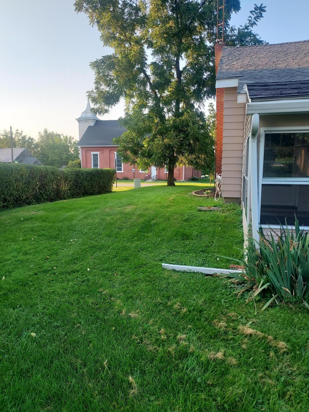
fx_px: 298
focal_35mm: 25
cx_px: 156
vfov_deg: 69.4
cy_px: 200
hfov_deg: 54.9
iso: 40
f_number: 1.8
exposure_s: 1/133
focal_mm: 4.6
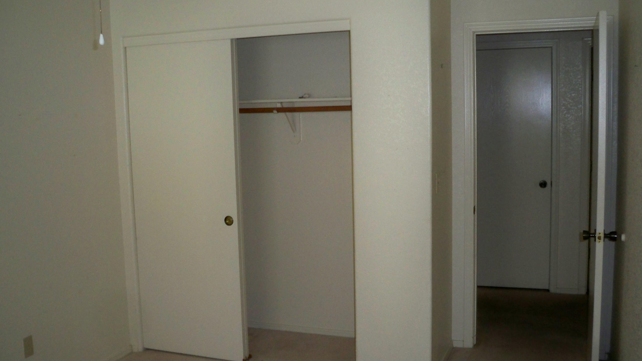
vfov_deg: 30.4
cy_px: 189
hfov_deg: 51.6
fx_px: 664
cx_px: 318
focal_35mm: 39
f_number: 3.1
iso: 200
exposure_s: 1/60
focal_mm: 6.3
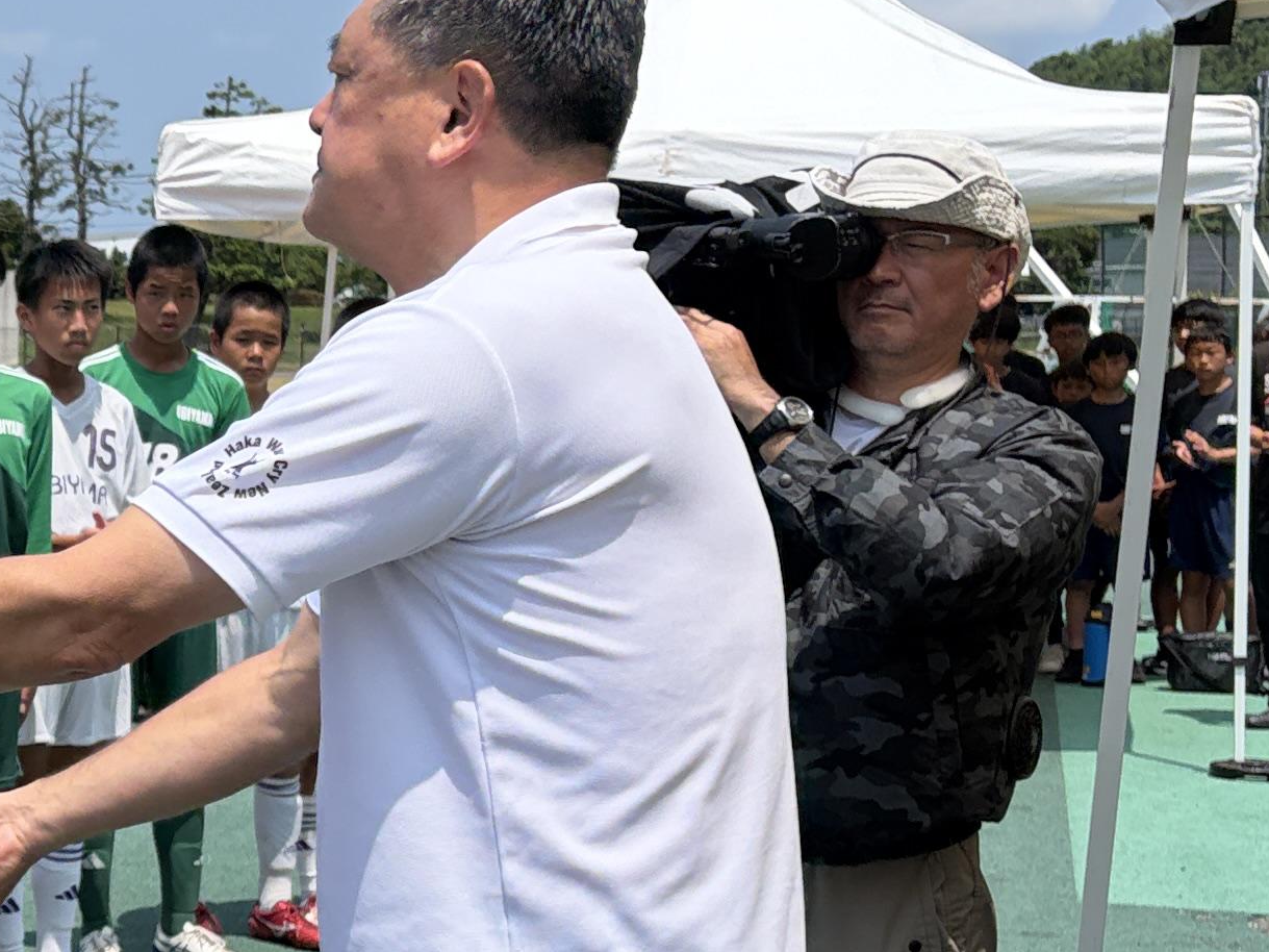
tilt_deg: -4.3
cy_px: 612
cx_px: -408
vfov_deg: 17.1
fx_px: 3152
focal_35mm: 86
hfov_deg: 20.6
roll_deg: +1.5
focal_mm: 5.96
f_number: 1.6
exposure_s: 1/3831
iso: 50
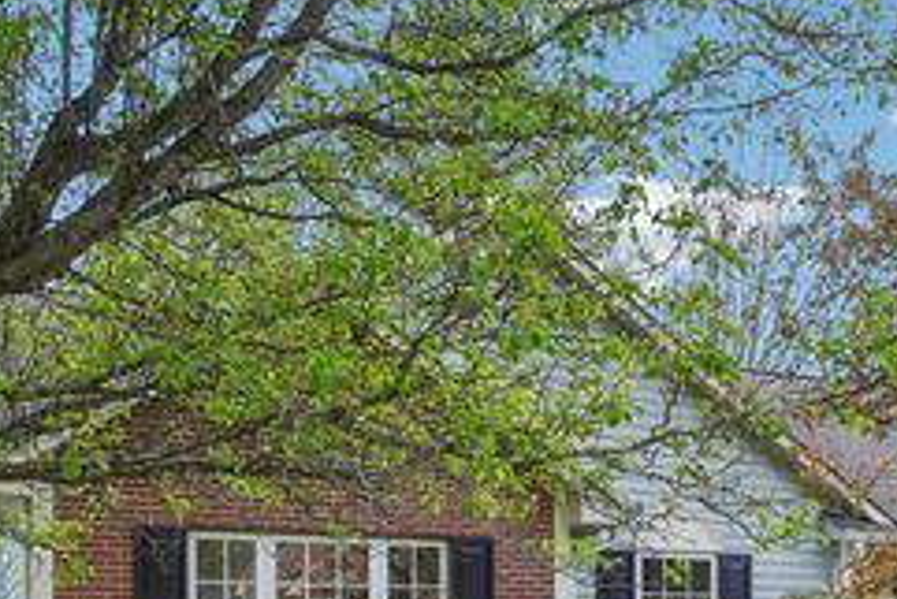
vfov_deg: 23.5
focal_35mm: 56
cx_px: 737
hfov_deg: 34.4
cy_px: 560
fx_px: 1396
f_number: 8
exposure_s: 1/60
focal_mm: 18
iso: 100
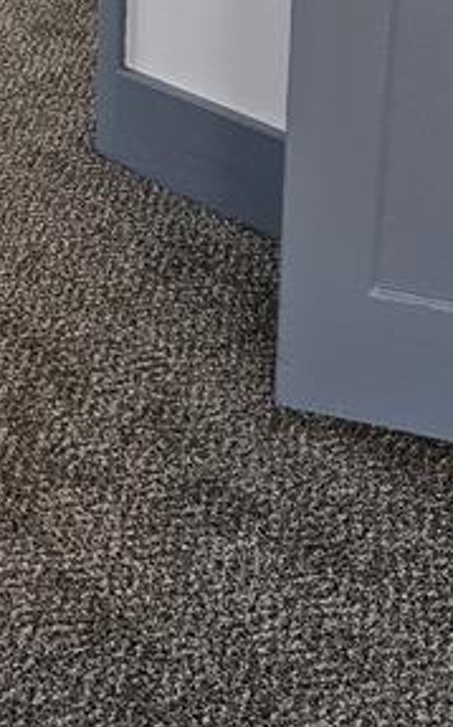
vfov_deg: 21.9
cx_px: -395
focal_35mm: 87
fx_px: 1721
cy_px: -170
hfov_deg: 13.3
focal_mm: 5.4
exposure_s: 1/180
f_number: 1.8
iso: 160
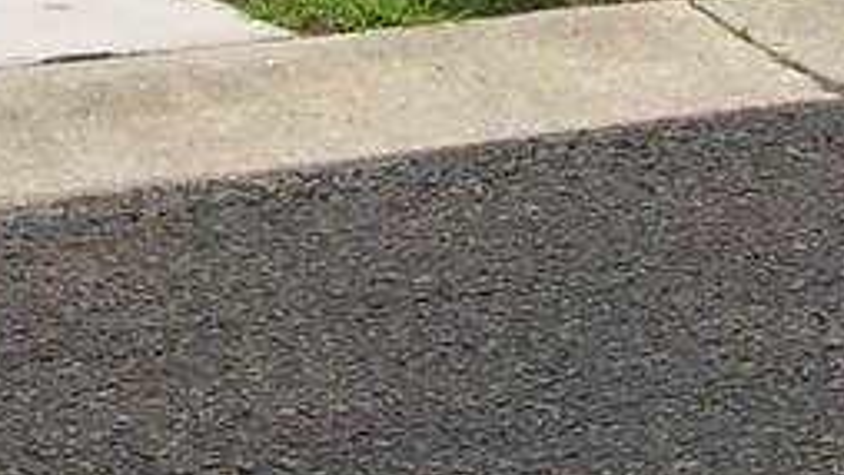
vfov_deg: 5.7
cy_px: -545
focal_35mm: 209
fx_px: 4678
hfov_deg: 10.3
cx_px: 751
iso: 50
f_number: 4.6
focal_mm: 6.3
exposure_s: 1/594
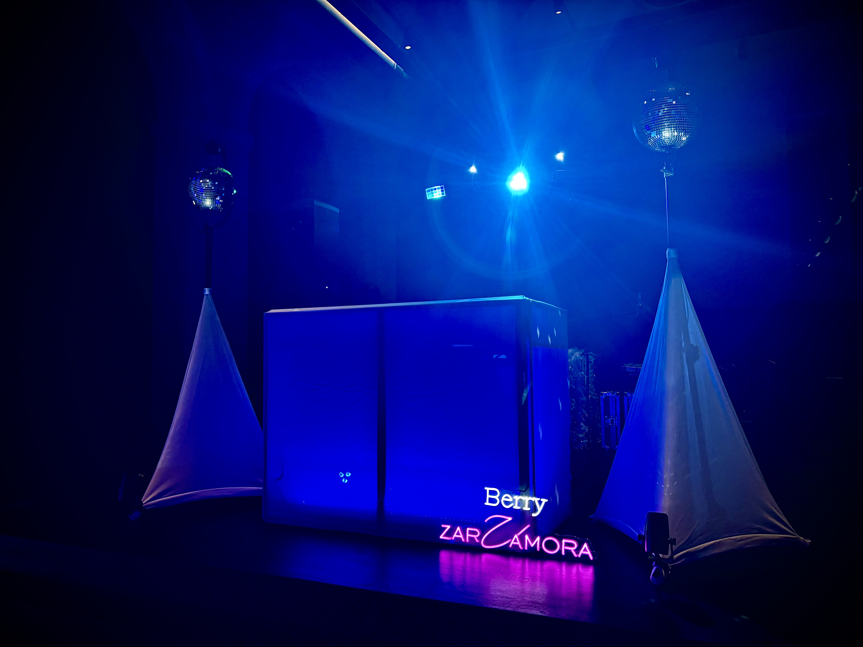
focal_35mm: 26
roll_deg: +0.2
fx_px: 648
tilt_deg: +3.1
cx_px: 432
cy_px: 324
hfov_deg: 67.3
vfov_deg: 53.1
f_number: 1.6
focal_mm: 5.96
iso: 125
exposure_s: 1/49
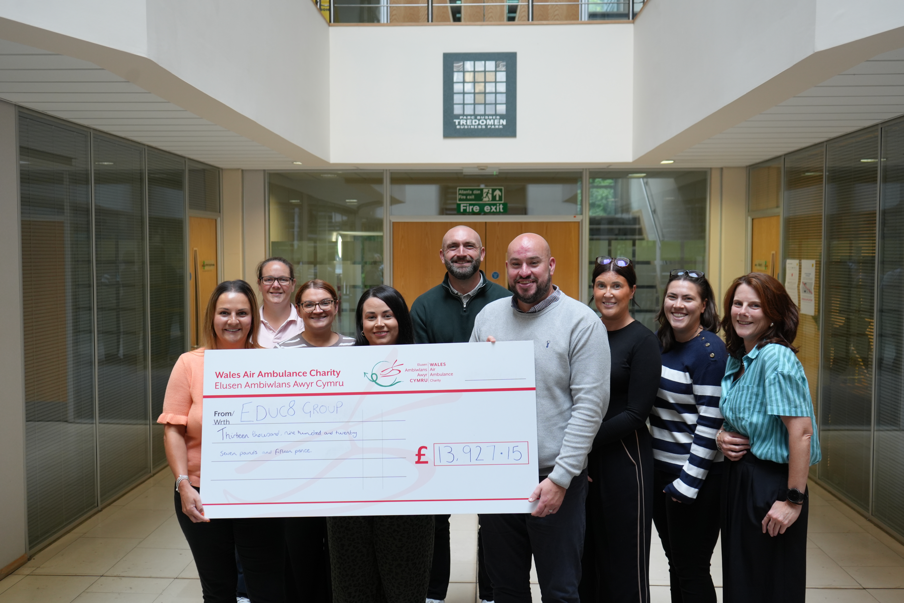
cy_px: 302
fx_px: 904
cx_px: 452
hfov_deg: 53.1
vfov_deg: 36.9
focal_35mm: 36
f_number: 4
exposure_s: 1/160
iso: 800
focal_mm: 36
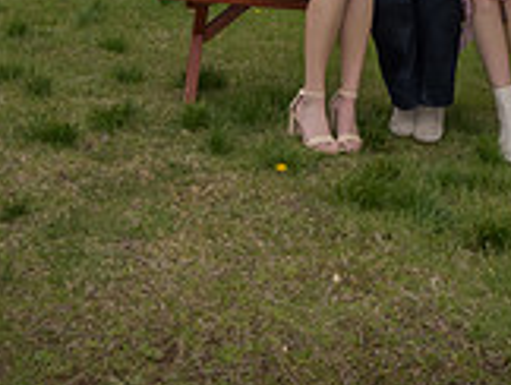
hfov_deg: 24.6
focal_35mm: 78
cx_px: 405
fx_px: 1153
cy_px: -221
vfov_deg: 16.9
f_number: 13
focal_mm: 13
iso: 200
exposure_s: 1/250
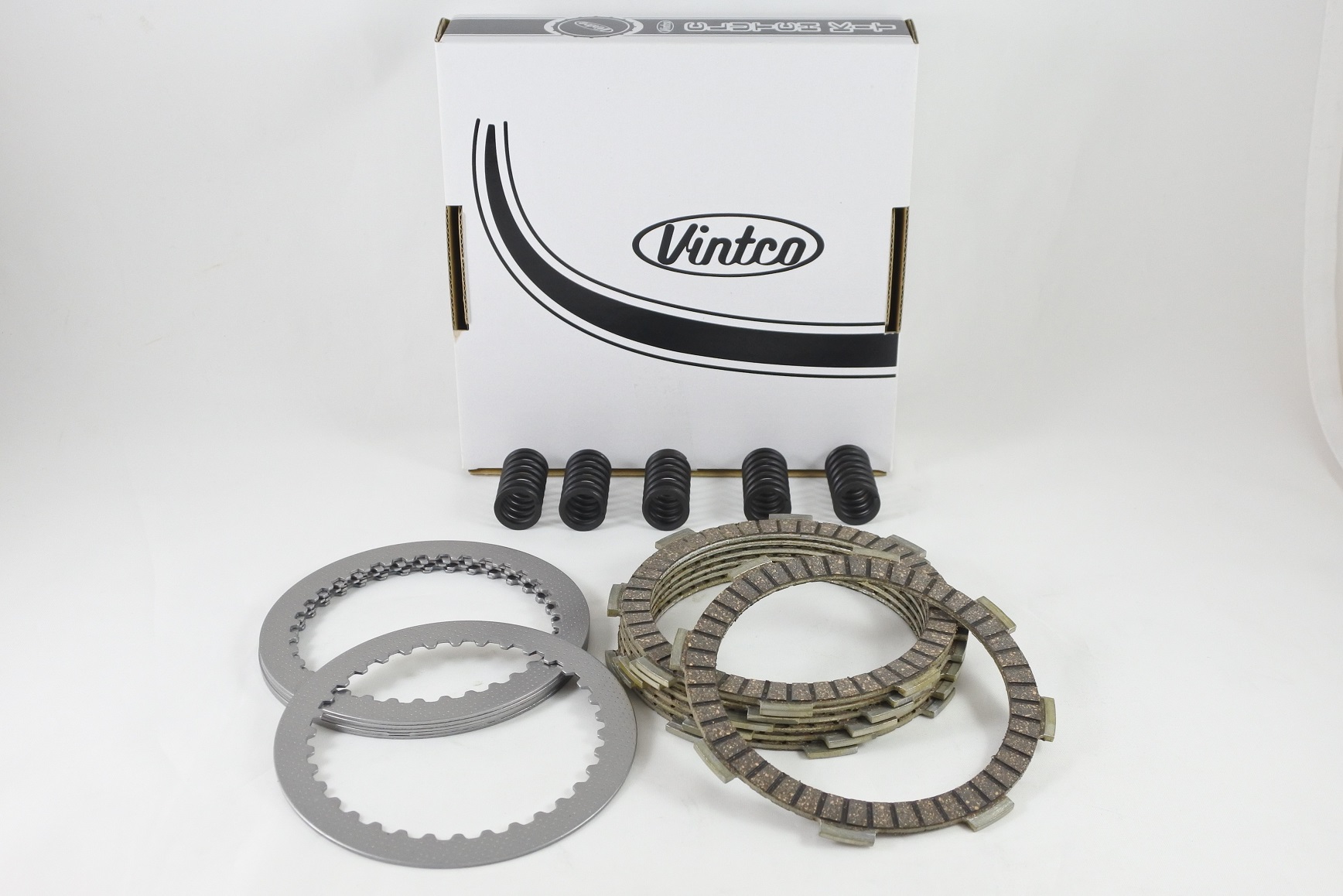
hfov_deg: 54.4
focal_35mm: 35
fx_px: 1306
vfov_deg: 37.9
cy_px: 448
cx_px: 672
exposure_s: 1/125
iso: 500
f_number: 4
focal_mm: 13.1
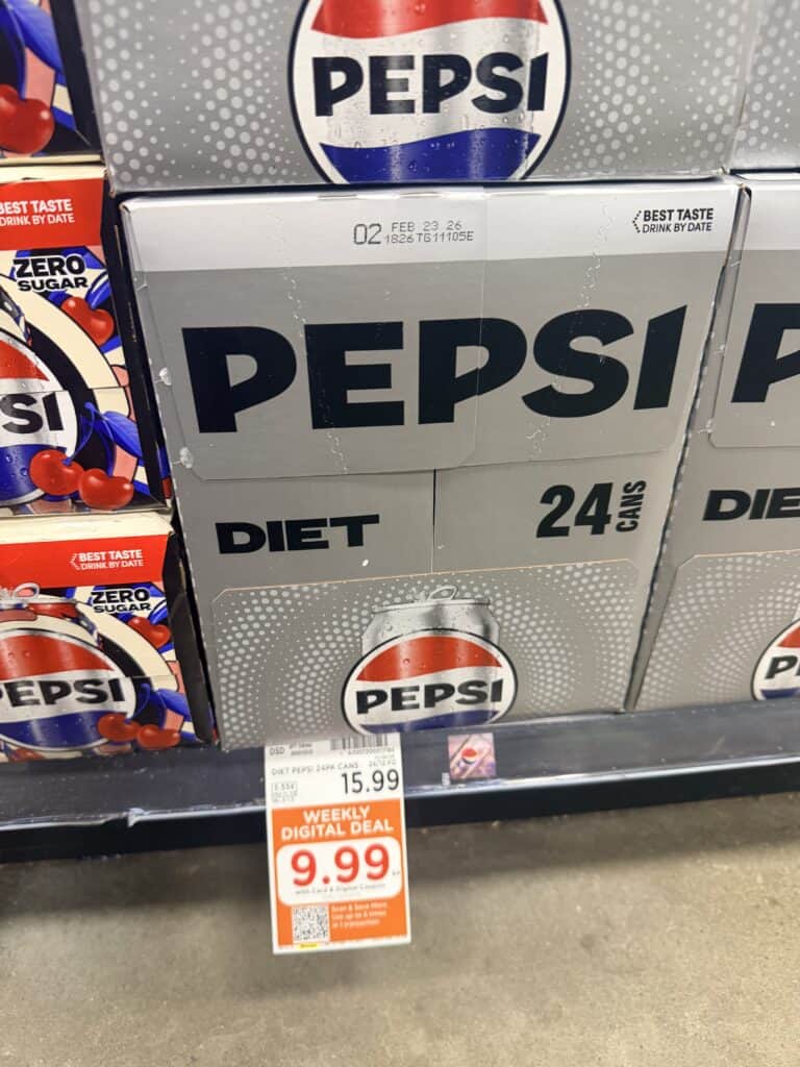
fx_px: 740
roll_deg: -0.7
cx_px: 400
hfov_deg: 56.8
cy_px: 534
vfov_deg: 71.6
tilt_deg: -32.6
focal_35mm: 24
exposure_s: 1/60
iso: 250
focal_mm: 6.76
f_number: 1.78
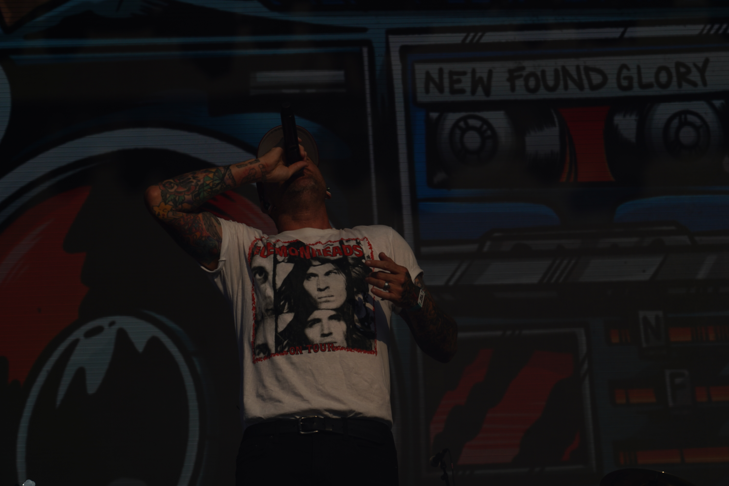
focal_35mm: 105
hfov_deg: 19.5
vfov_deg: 13.0
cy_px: 243
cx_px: 364
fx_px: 2126
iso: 100
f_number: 8
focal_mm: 105
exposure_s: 1/2000
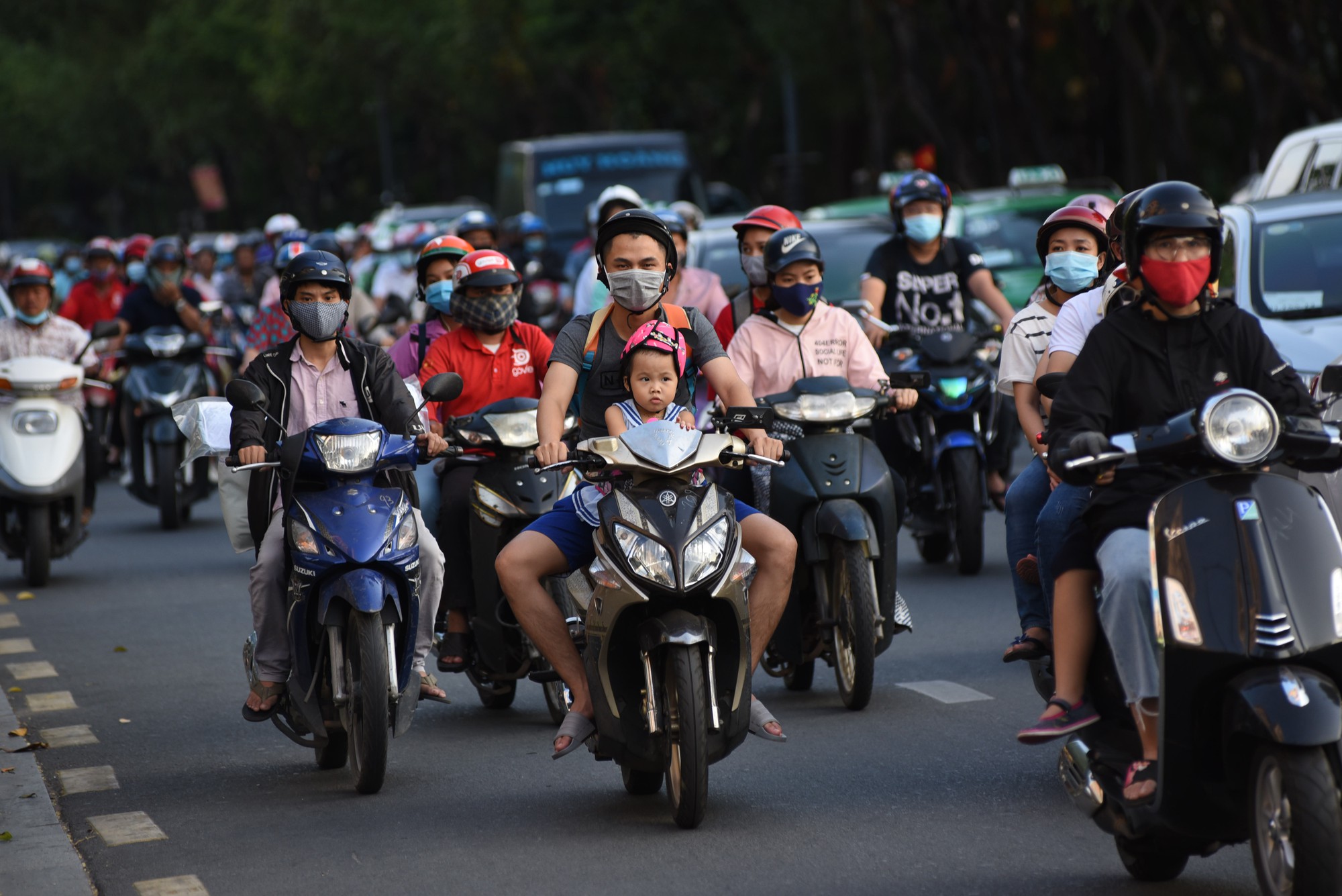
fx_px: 7458
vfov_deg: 6.9
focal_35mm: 200
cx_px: 671
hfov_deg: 10.3
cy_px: 448
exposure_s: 1/400
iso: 500
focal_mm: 200
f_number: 5
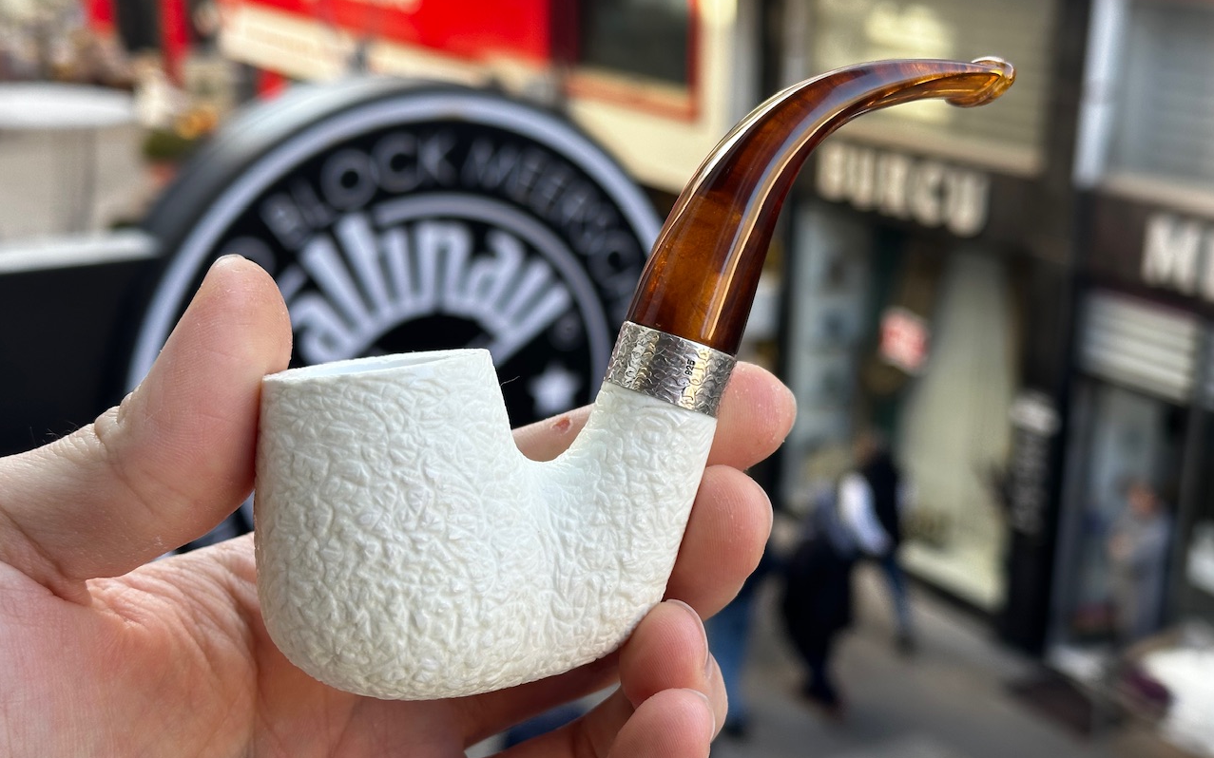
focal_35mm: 51
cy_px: 398
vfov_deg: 25.3
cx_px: 607
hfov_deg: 39.6
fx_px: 1687
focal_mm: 6.86
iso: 64
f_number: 1.78
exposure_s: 1/254
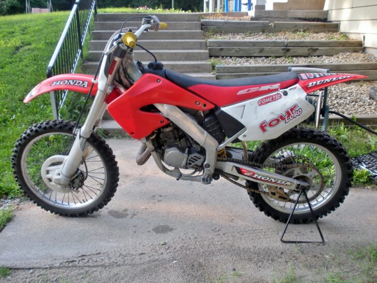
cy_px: 142
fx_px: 392
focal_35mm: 36
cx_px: 188
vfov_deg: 39.7
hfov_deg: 51.4
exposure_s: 1/82.5
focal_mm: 6.3
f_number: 3.5
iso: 64
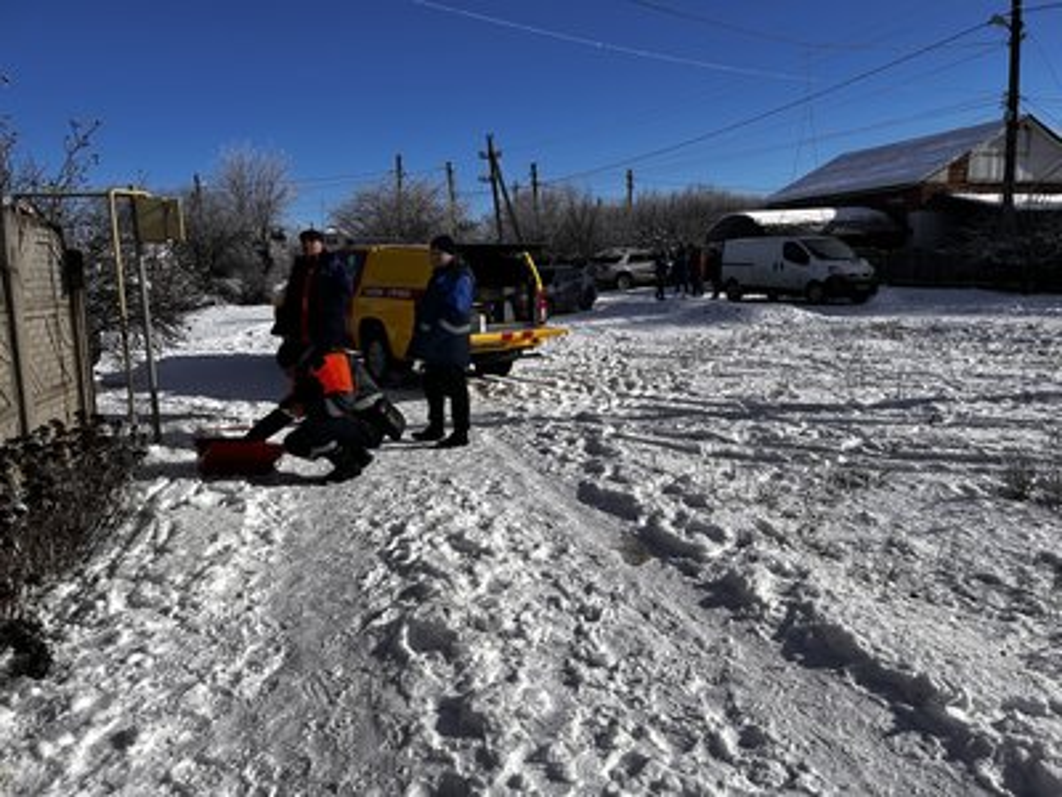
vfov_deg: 53.1
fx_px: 798
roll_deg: +1.7
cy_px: 398
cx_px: 531
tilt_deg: -9.2
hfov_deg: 67.3
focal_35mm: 26
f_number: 1.5
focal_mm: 5.7
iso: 50
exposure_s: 1/9434
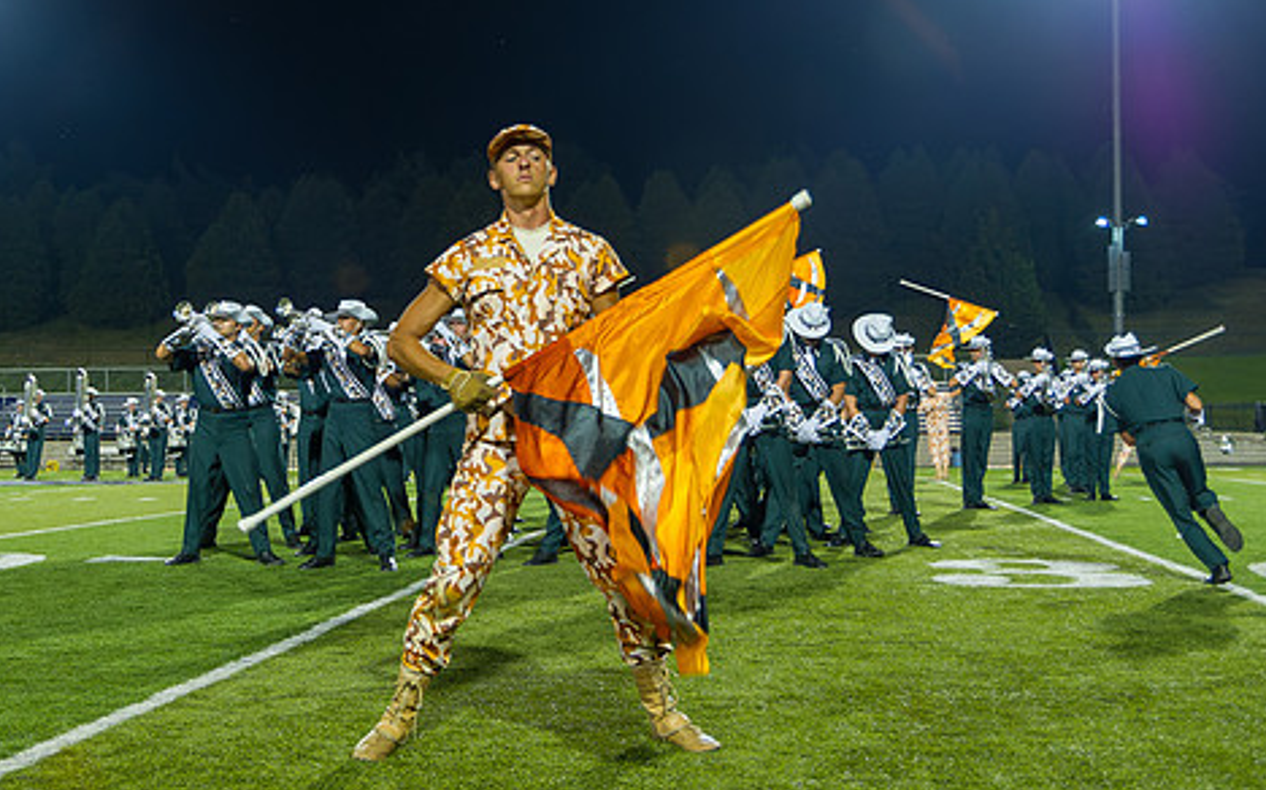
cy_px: 413
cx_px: 521
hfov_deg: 40.9
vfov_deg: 26.3
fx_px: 1690
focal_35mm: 49
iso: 1100
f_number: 4
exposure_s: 1/160
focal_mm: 35
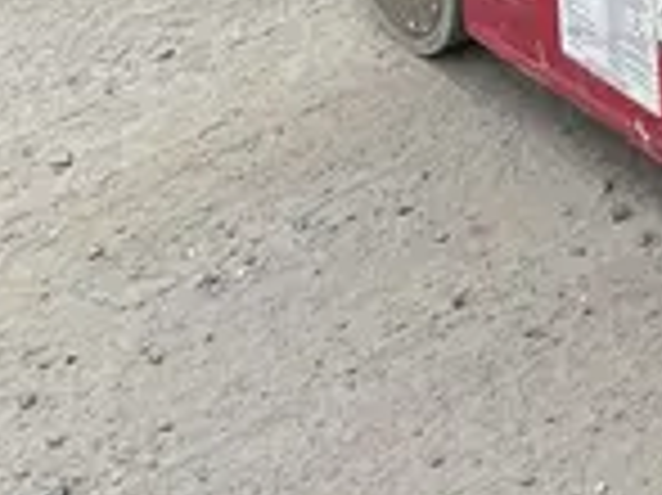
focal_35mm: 130
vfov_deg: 9.8
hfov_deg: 13.8
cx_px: 1126
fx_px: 2484
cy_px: -776
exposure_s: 1/662
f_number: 1.6
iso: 32
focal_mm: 4.2
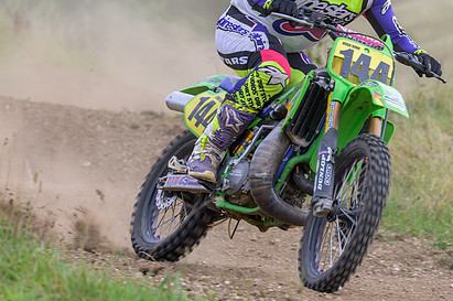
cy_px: 103
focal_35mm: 264
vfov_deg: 5.2
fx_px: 3318
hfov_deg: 7.8
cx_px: 284
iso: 64
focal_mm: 125
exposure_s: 1/400
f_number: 4
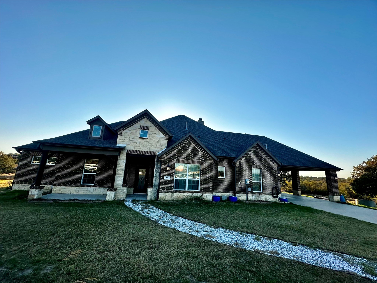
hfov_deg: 102.1
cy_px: 142
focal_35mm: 14
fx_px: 152
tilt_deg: +13.4
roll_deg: -2.5
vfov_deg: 85.7
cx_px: 188
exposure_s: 1/1304
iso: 50
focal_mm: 2.22
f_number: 2.2
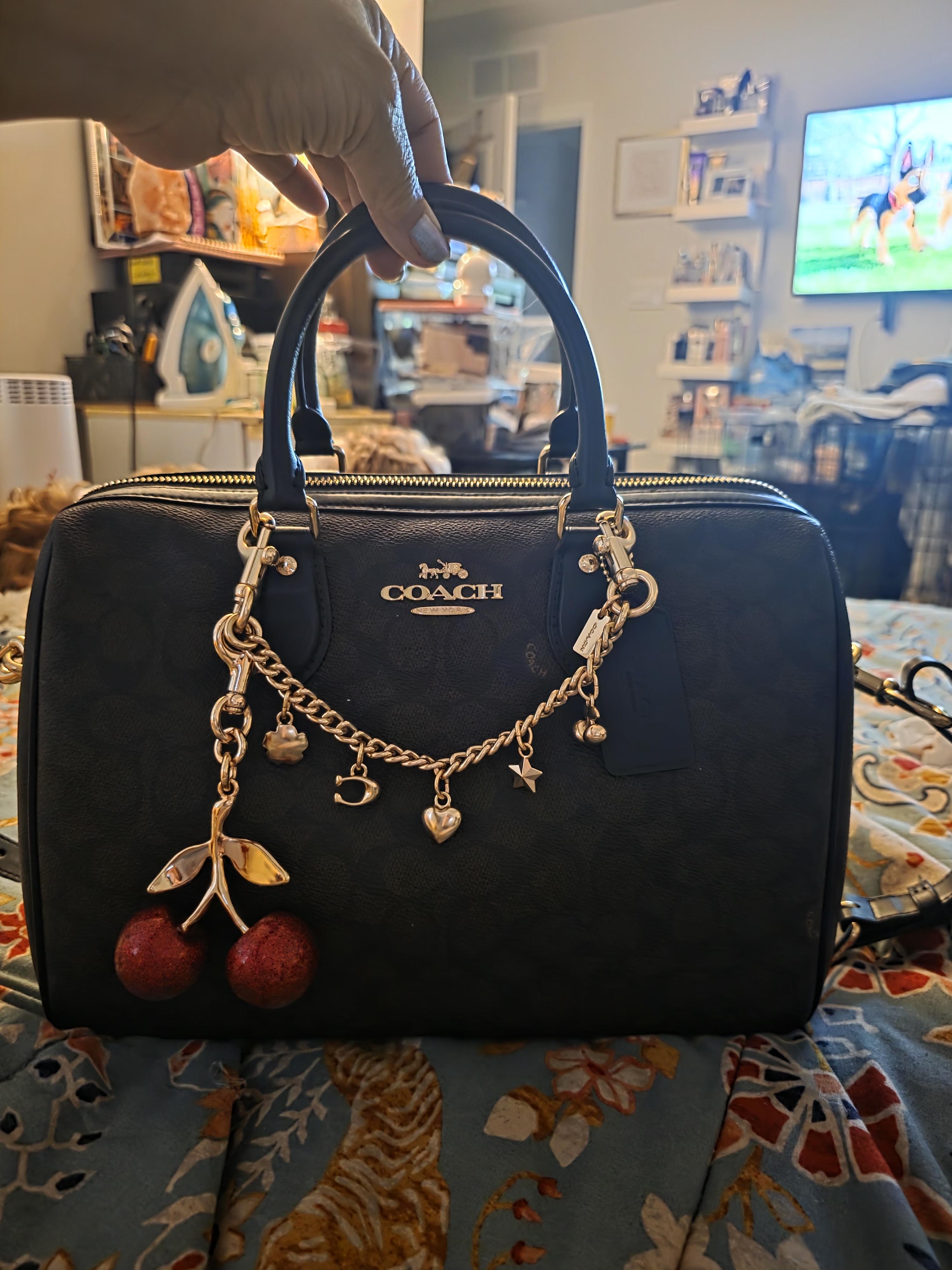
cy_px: 635
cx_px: 476
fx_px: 843
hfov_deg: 58.9
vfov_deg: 73.9
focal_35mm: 23
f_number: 1.7
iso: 2000
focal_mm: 6.3
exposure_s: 1/15
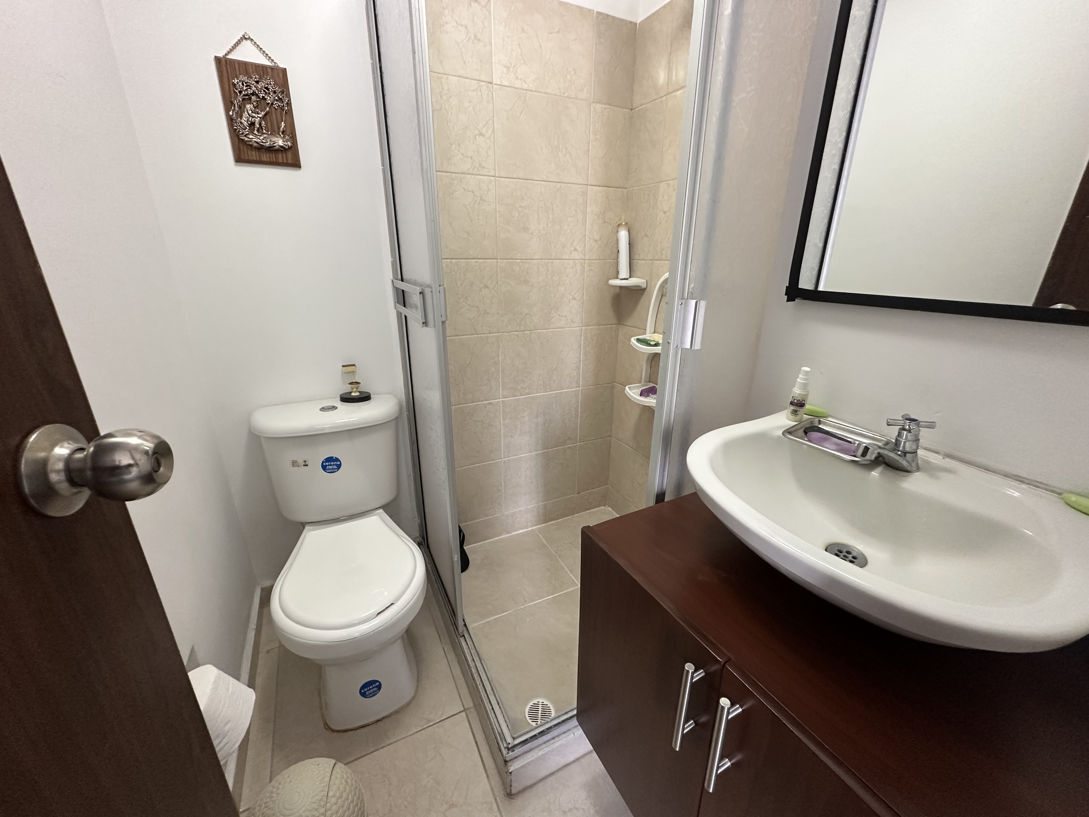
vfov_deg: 85.7
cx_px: 544
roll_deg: -1.1
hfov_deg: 102.1
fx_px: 440
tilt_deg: -20.2
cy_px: 408
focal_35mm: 14
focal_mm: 2.22
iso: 320
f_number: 2.2
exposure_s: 1/64
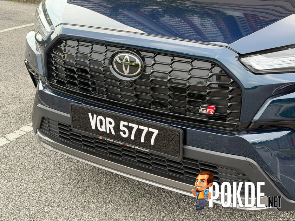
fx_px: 409
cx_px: 148
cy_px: 110
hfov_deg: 39.7
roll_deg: +0.2
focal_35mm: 48
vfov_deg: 30.3
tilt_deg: -23.5
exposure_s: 1/641
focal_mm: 6.76
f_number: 1.78
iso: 80
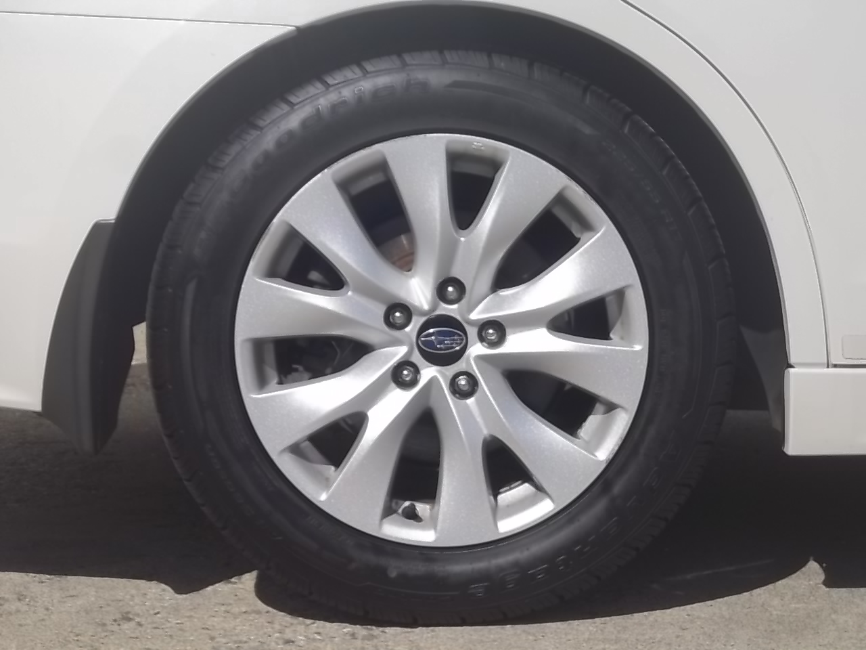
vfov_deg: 16.6
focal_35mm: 89
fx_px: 2227
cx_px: 433
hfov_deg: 22.0
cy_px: 325
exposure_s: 1/200
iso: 64
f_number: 9.9
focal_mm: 15.99
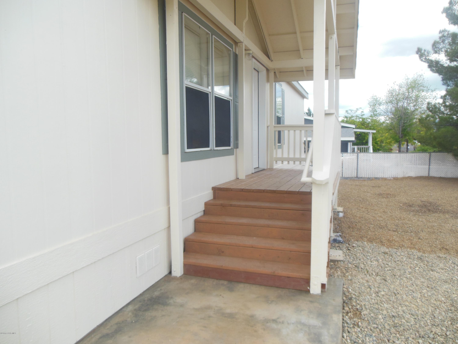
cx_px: 229
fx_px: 331
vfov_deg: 54.9
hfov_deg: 69.4
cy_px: 172
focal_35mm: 25
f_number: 3.2
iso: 125
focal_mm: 4.5
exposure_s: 1/500
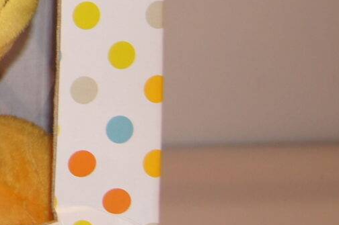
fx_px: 1722
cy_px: -109
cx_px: -463
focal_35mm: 183
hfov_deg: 9.9
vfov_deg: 7.4
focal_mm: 24
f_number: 4
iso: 250
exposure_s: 1/60
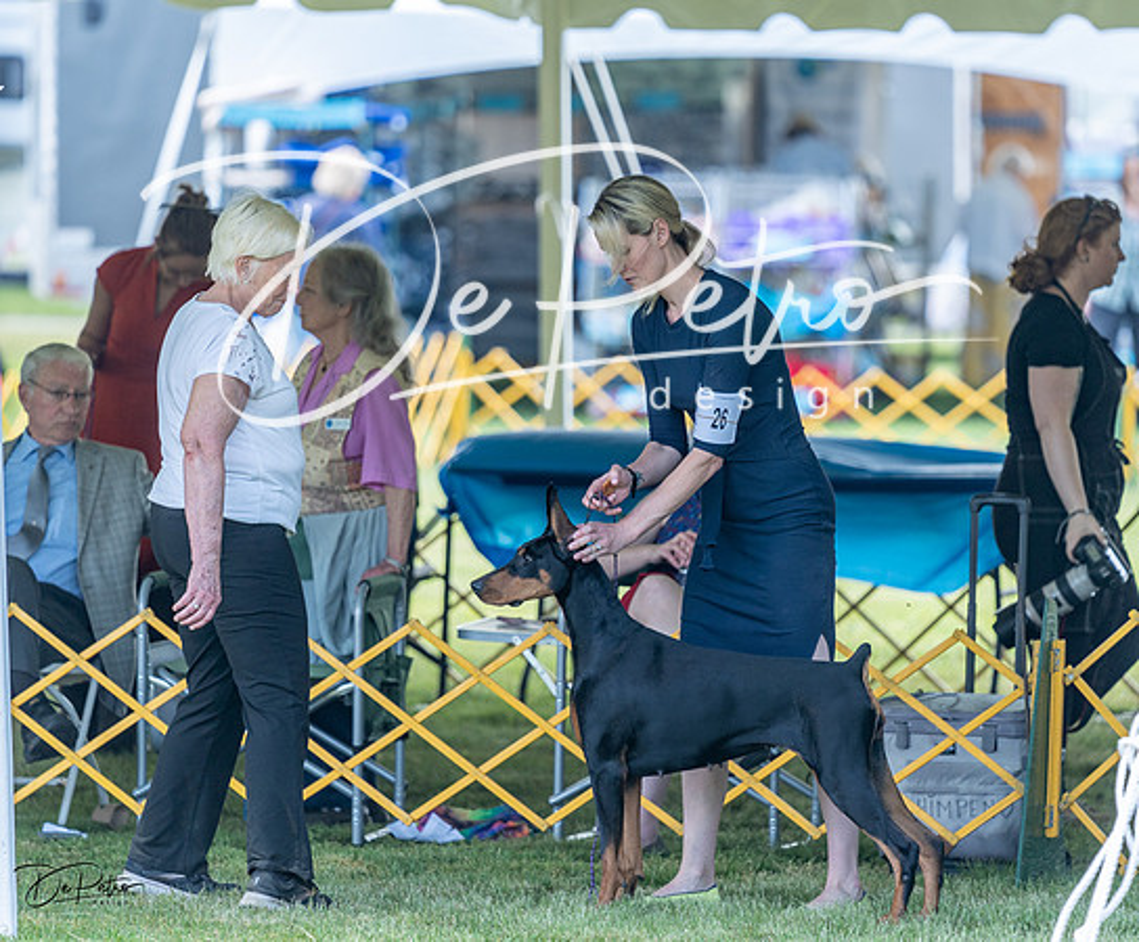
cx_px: 612
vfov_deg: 5.8
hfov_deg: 7.0
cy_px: 452
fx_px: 9268
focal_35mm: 271
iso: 250
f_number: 3.2
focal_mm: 200
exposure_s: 1/500
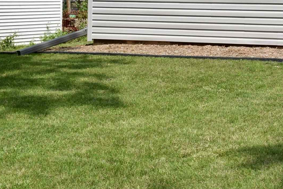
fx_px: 719
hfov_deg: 19.7
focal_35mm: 91
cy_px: -18
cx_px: 410
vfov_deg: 14.6
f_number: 9
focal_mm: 21
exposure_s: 1/320
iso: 200
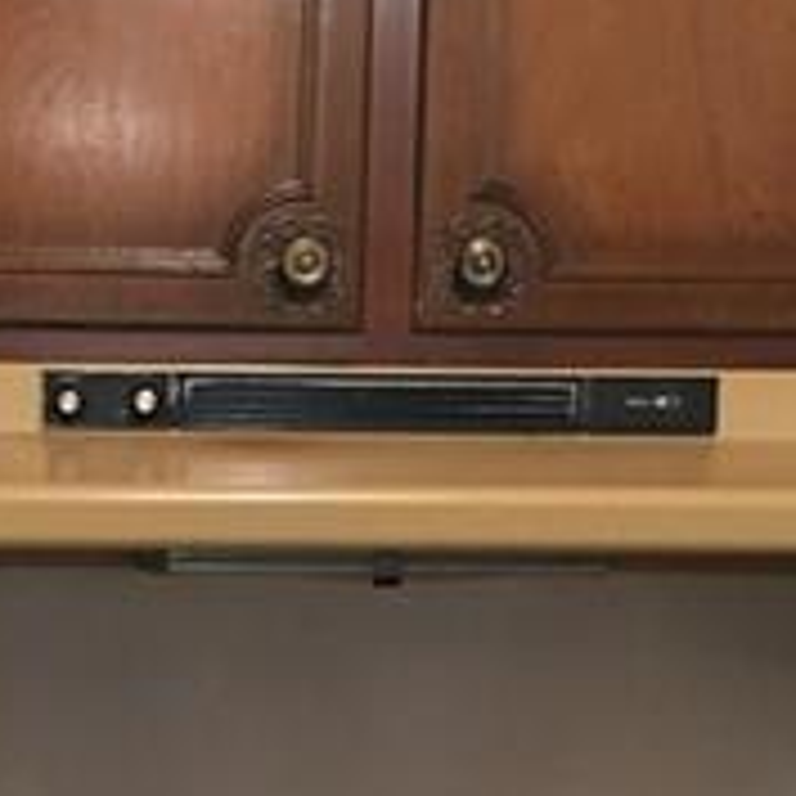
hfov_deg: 15.6
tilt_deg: -6.8
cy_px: 1039
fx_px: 2888
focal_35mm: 111
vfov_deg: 15.0
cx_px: 121
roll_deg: -2.1
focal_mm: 4.15
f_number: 2.2
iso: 100
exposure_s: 1/10
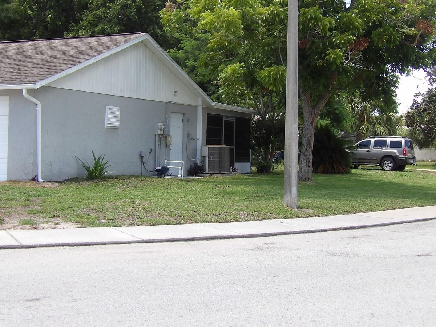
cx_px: 245
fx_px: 655
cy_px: 139
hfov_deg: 36.8
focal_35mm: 52
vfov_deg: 28.0
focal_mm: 7
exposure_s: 1/310
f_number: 3.7
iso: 100
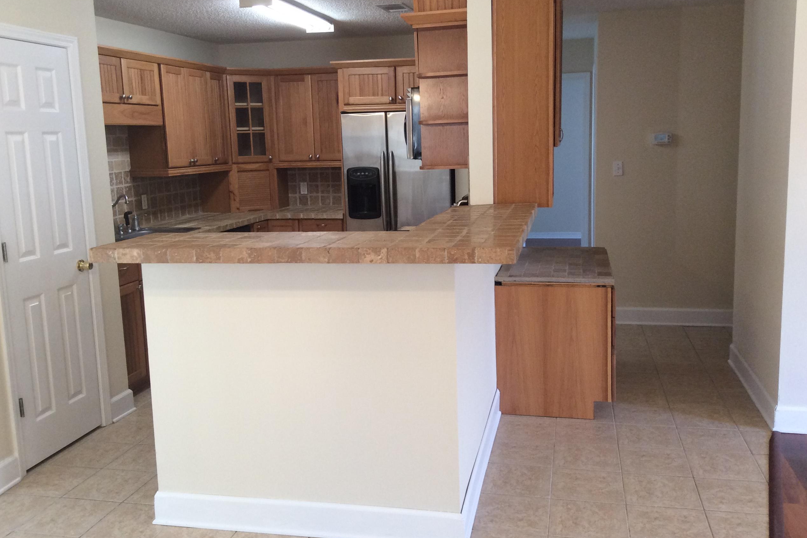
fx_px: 762
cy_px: 243
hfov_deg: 55.8
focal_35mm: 34
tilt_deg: -8.2
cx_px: 402
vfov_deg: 38.8
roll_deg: +2.4
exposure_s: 1/24
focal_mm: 3.3
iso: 80
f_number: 2.4
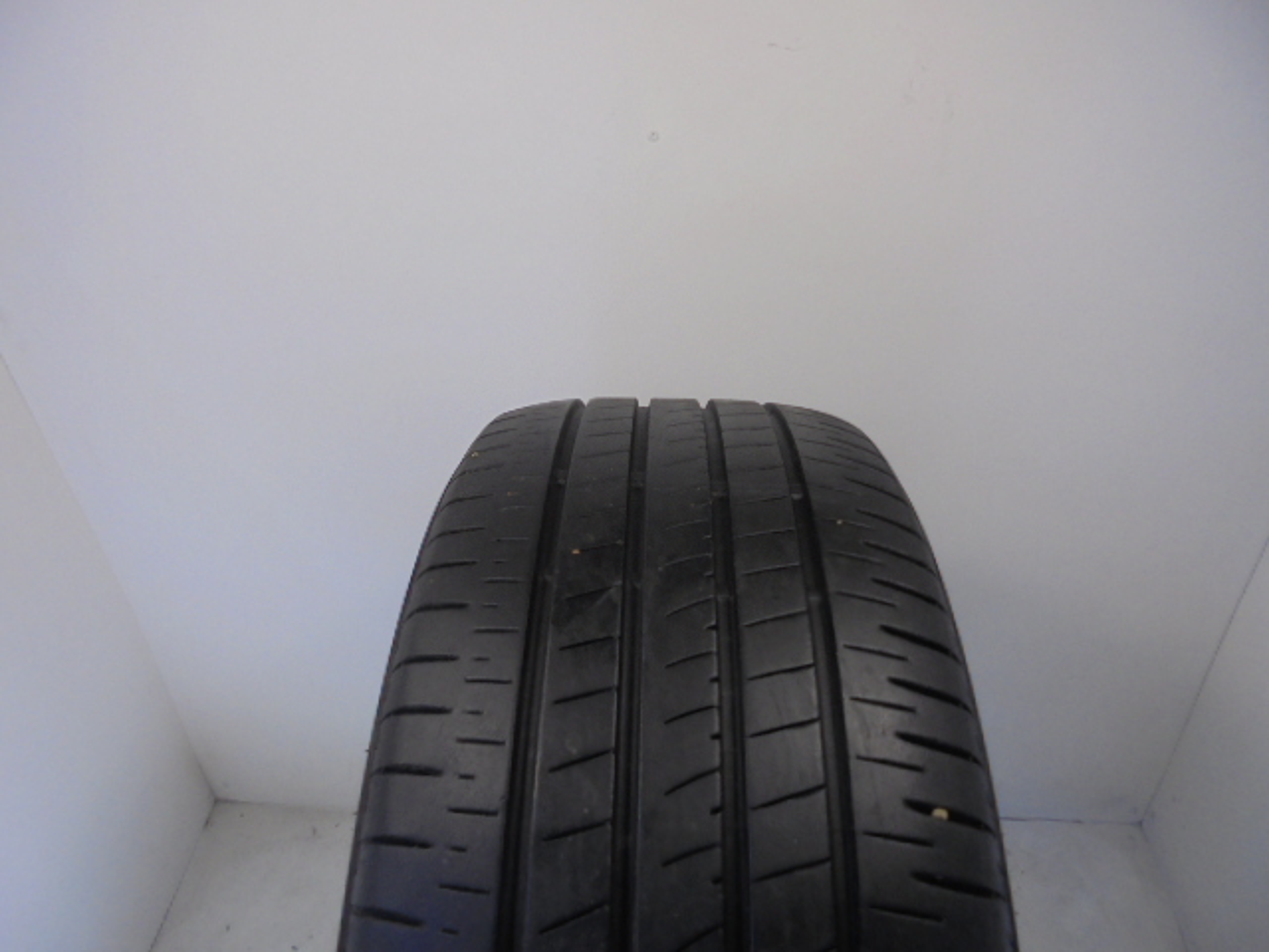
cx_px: 634
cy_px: 476
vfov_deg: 53.1
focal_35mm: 26
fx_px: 953
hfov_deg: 67.3
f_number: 3.5
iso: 100
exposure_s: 1/60
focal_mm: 4.6
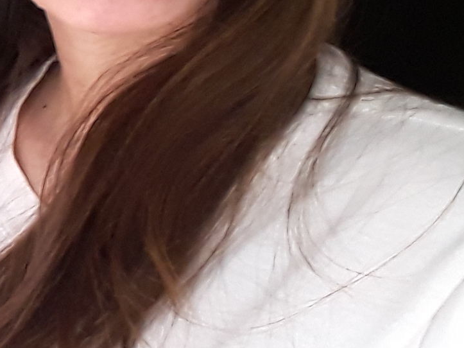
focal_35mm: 82
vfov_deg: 17.9
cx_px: -307
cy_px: 116
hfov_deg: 19.4
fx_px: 1099
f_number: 2.2
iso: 100
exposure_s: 1/24
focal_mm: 1.92
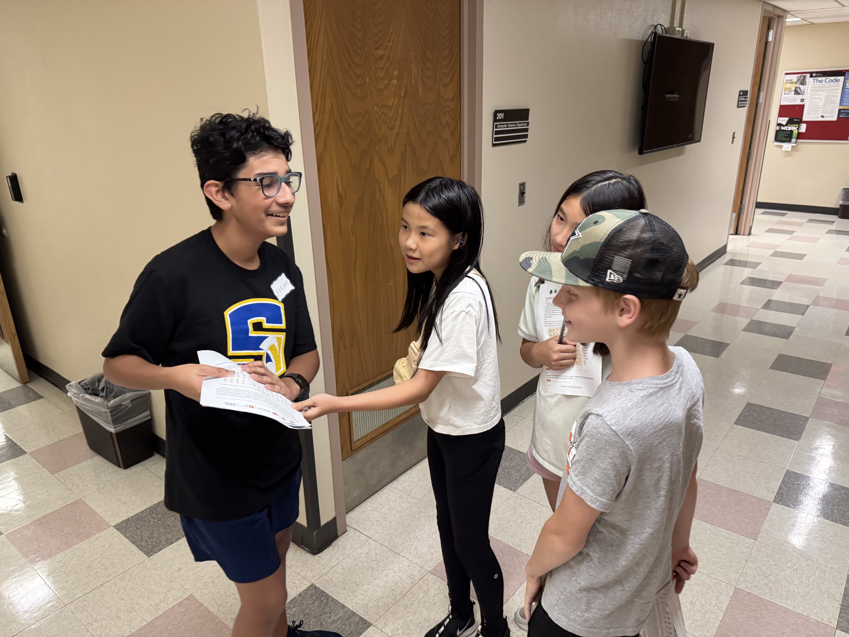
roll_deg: +1.2
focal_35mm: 24
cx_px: 424
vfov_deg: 56.8
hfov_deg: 71.6
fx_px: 589
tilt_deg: -20.3
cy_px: 318
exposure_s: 1/60
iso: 500
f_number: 1.78
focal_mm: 6.76
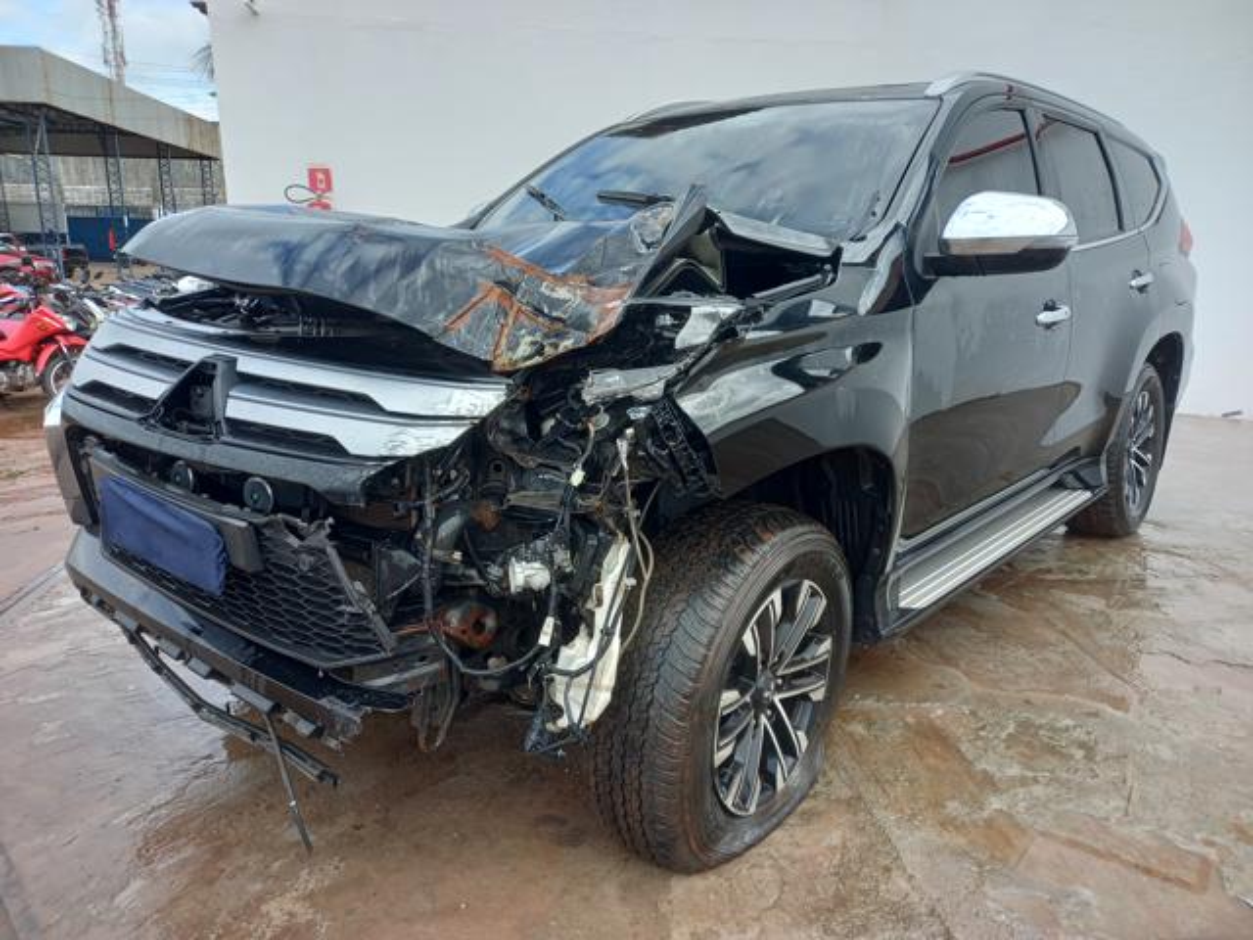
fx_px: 905
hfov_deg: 69.4
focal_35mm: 25
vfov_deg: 54.9
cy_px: 470
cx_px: 626
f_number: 2
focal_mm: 4.6
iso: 25
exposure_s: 1/202
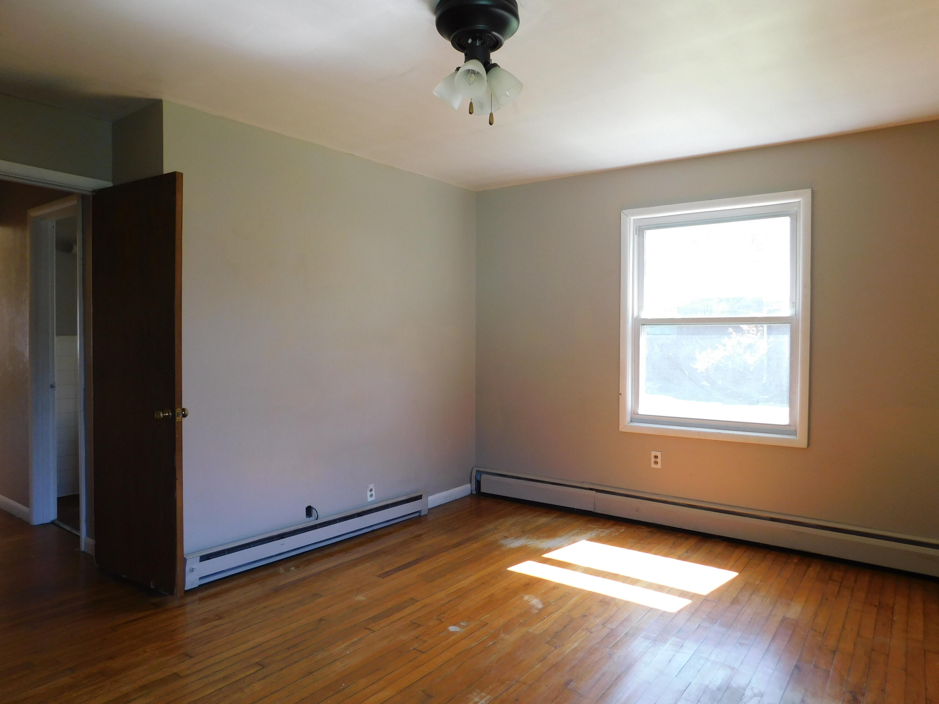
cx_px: 470
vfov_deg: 58.9
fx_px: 624
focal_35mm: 23
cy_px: 352
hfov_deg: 73.9
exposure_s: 1/60
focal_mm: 4
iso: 125
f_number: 3
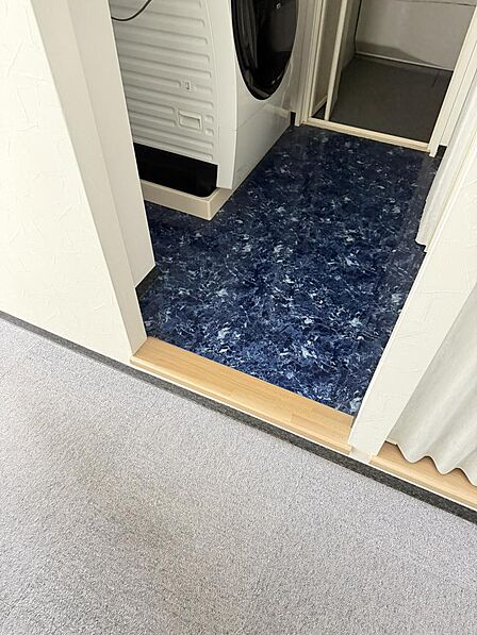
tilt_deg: -49.3
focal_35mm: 24
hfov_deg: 56.8
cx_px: 238
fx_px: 441
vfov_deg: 71.6
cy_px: 318
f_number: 1.78
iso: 1600
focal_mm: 6.76
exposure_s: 1/29
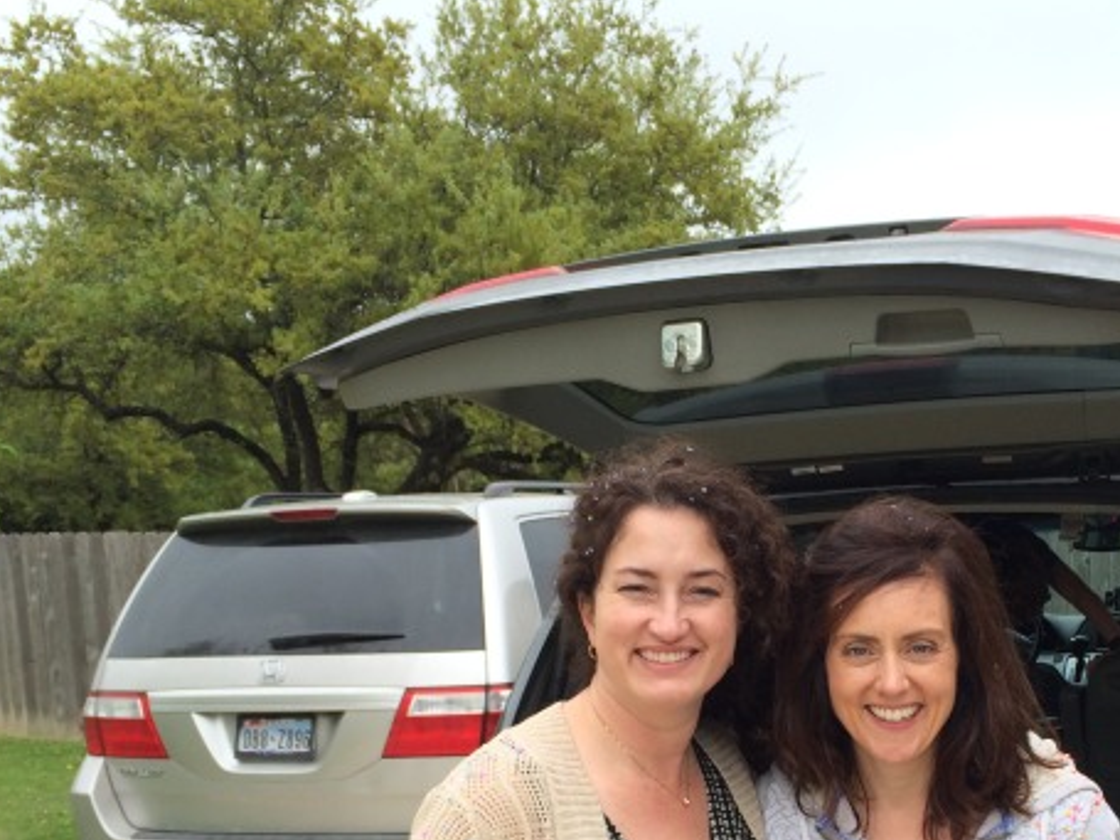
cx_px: 756
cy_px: 712
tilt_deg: -6.6
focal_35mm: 51
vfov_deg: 27.8
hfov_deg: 37.1
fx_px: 1650
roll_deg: +1.4
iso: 32
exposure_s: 1/423
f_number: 2.2
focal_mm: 4.15
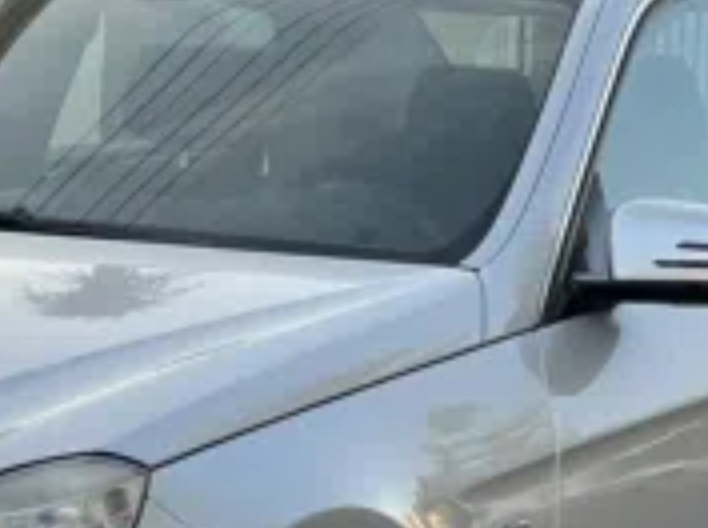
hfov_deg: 7.1
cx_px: 76
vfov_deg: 5.3
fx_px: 5695
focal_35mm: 279
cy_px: 316
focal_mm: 9
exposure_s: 1/121
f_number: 2.8
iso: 40
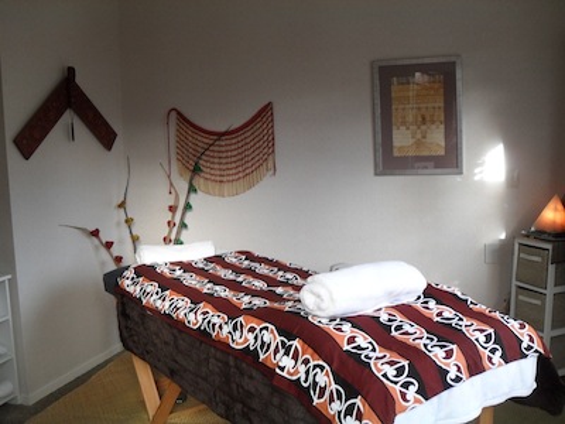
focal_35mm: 35
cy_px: 212
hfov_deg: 52.6
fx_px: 571
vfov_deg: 40.7
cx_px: 282
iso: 100
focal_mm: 6.2
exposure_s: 1/60
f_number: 2.8
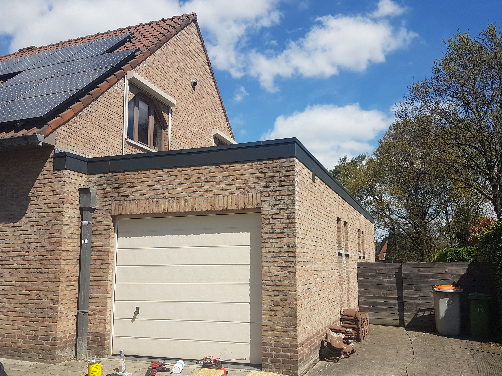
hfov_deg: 61.6
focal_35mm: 29
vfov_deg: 48.2
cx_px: 261
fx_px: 421
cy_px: 205
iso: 40
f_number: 1.7
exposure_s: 1/2608
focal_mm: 4.2
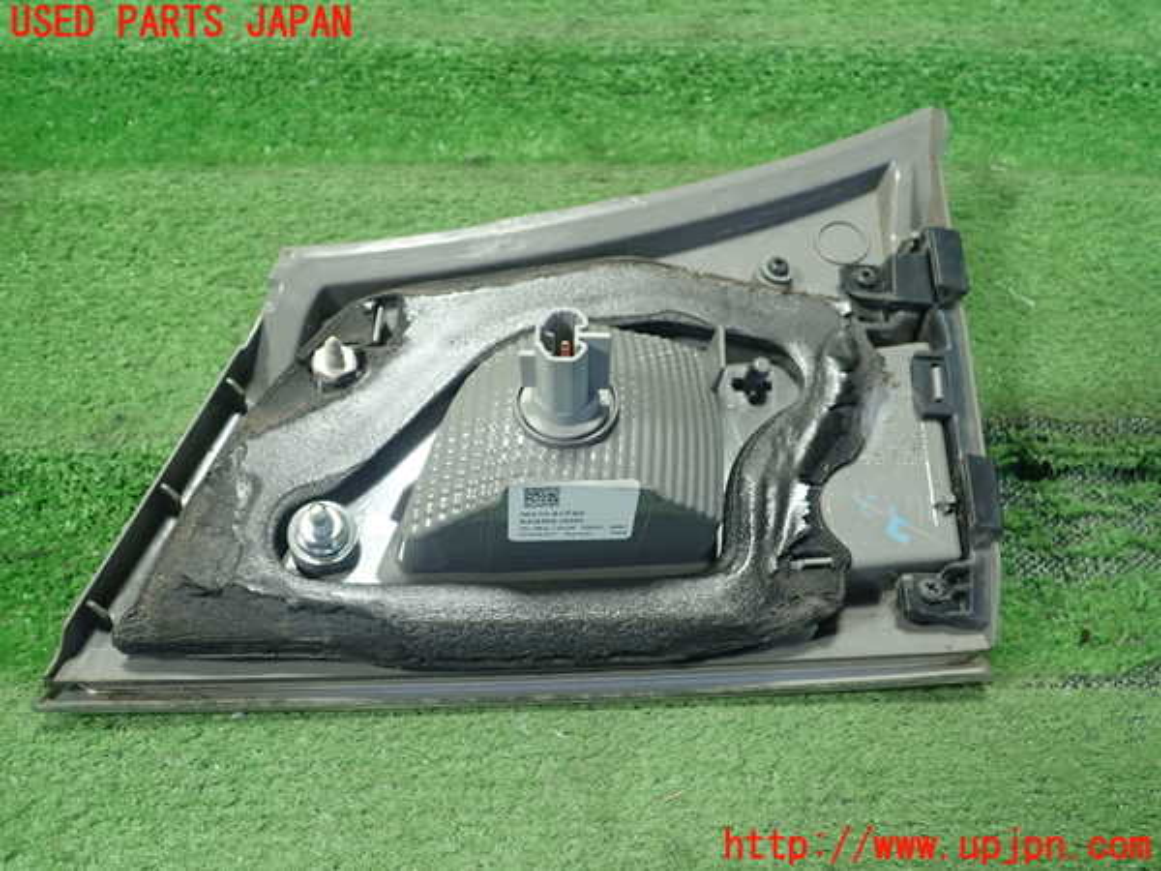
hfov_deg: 60.0
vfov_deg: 46.8
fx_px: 1006
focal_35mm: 30
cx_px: 580
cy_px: 436
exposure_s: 1/125
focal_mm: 5.5
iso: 400
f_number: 2.3
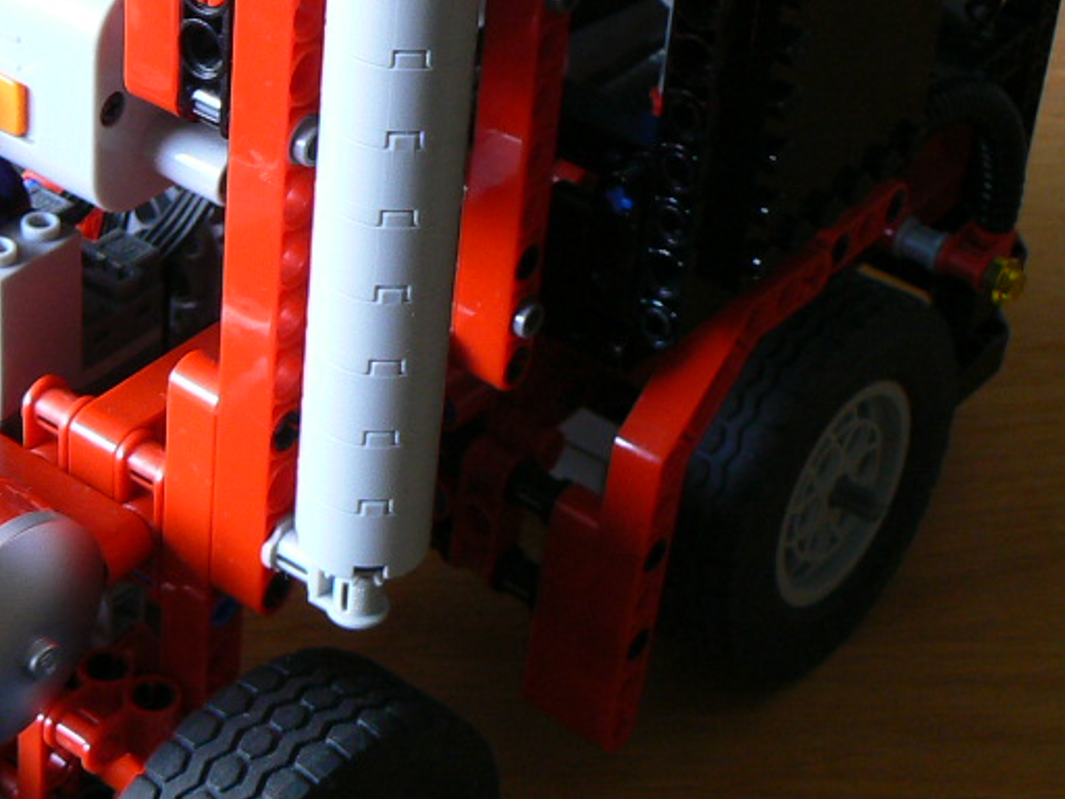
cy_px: 19
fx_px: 2769
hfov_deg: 21.5
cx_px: 200
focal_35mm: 90
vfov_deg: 16.1
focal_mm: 6
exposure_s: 1/3.2
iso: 80
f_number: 3.6
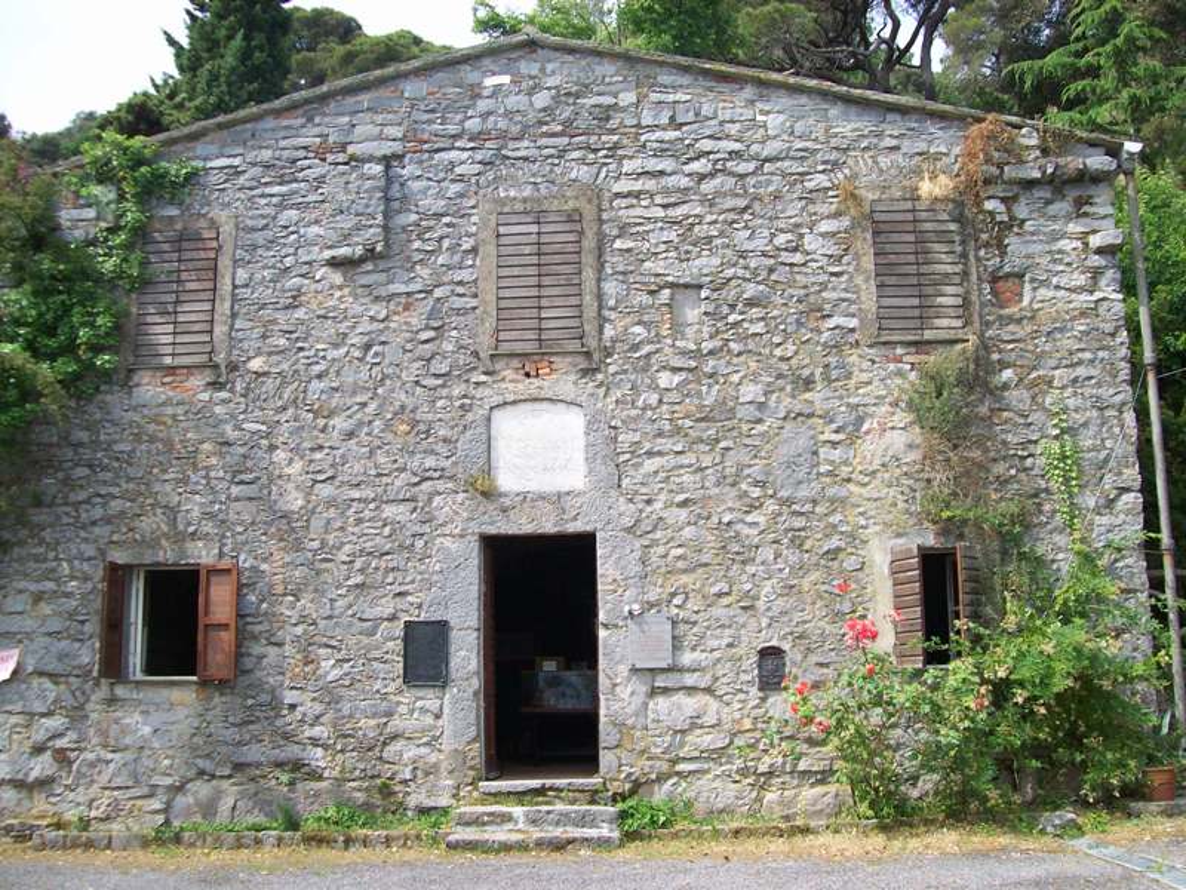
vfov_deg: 39.7
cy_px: 445
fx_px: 1233
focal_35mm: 36
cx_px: 593
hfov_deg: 51.4
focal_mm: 6
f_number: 2.7
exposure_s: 1/601
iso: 80
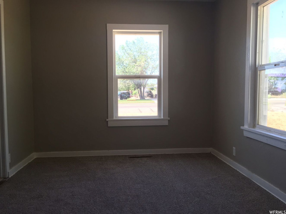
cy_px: 107
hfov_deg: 61.7
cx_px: 143
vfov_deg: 48.2
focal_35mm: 29
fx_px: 240
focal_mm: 4.15
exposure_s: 1/120
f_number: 2.2
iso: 40
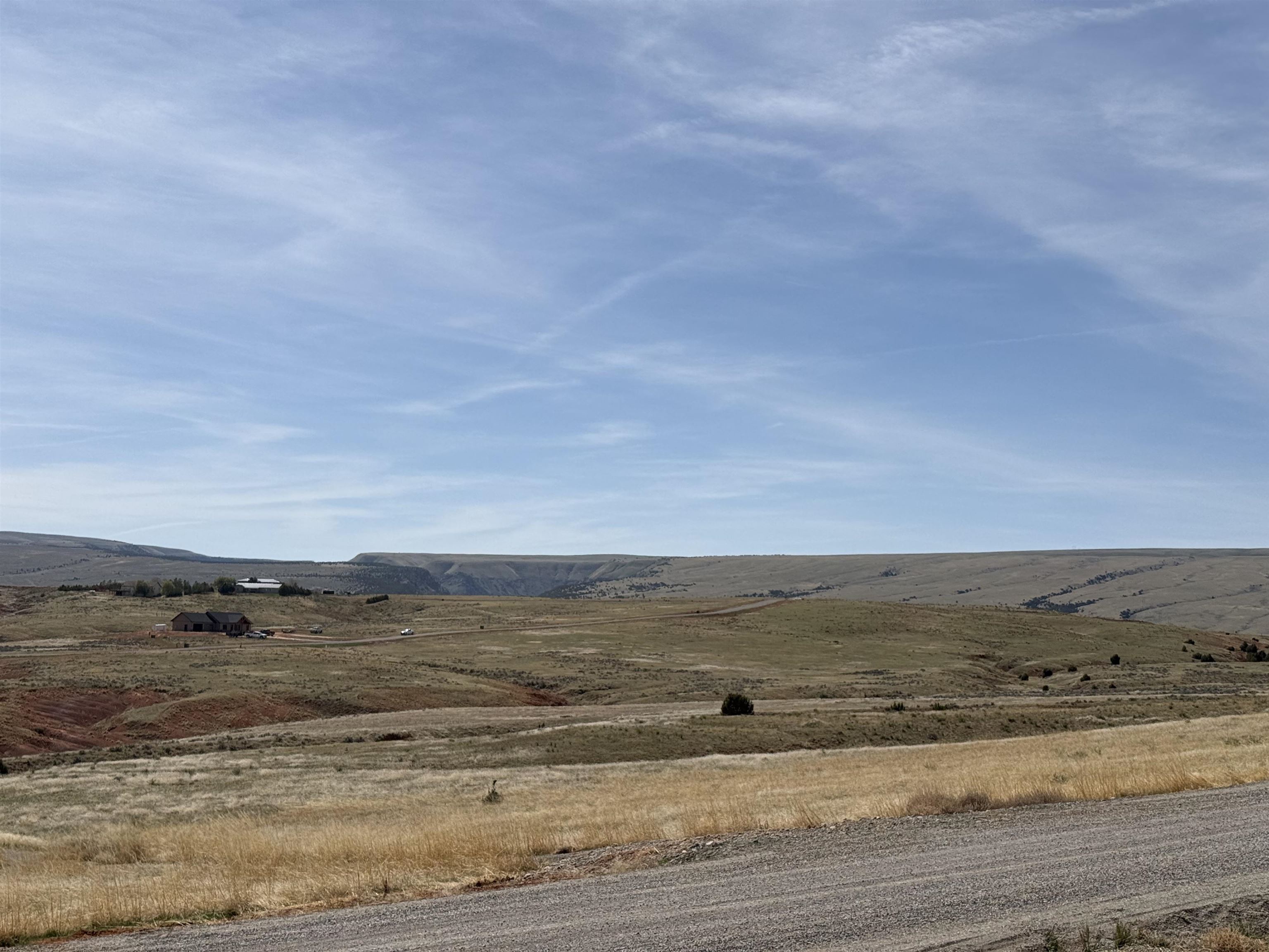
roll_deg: -2.0
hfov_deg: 39.7
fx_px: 1760
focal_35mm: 48
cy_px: 476
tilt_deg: +5.5
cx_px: 634
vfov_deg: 30.3
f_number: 1.78
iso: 64
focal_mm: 6.76
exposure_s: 1/11364
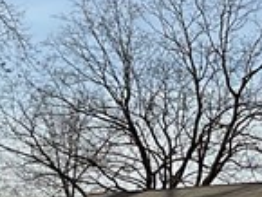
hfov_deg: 9.6
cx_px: 249
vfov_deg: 7.2
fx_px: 1553
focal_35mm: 205
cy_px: 213
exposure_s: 1/1730
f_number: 1.8
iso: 16
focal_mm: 3
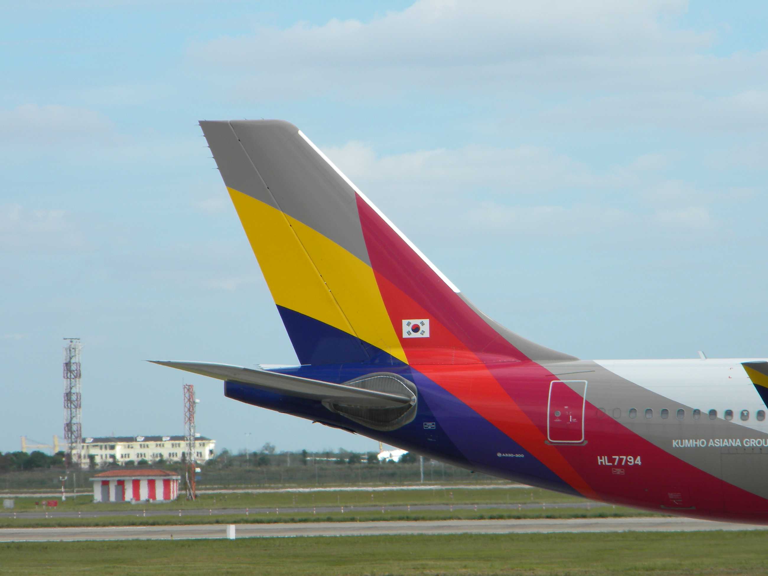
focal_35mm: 226
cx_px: 384
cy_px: 288
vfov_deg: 6.6
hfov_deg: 8.8
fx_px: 5014
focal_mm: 41
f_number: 5.4
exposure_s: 1/500
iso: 80
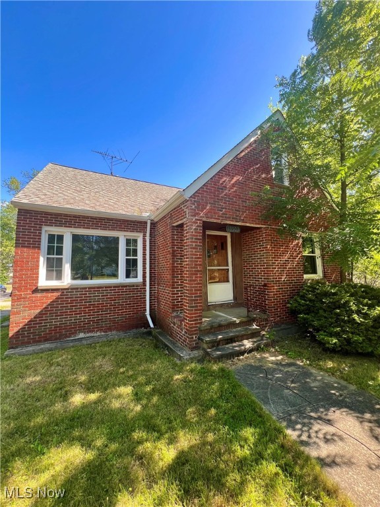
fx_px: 190
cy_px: 254
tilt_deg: +7.6
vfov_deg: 106.2
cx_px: 190
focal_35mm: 13
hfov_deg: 89.9
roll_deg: +1.0
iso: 32
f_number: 1.8
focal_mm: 1.57
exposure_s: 1/159
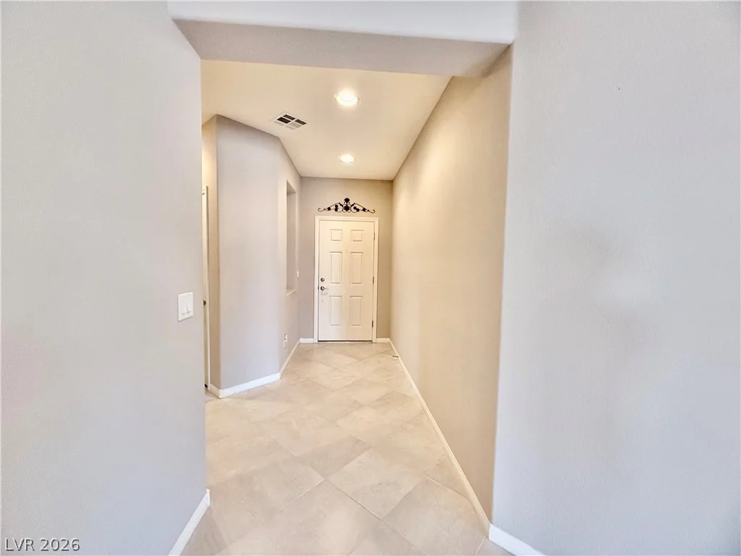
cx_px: 370
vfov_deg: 85.7
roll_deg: -1.2
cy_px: 278
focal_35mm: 14
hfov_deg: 102.1
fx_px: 300
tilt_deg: -2.9
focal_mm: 2.22
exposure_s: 1/120
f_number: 2.2
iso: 640
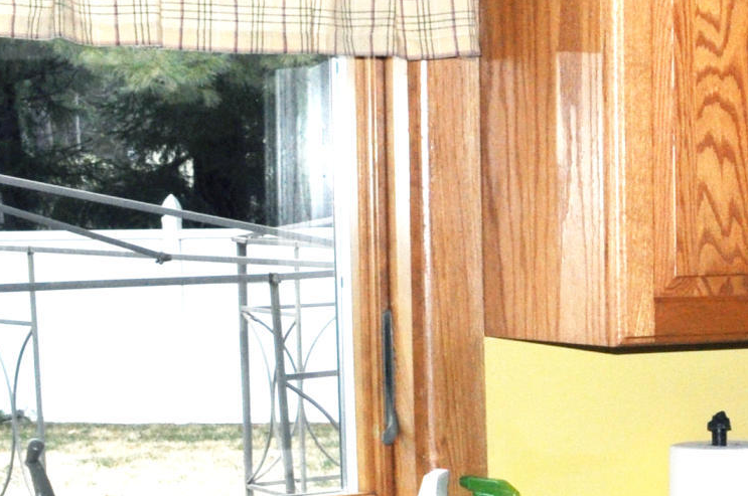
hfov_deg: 16.6
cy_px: 445
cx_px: 1216
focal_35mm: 109
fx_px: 2261
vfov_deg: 12.4
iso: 400
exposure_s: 1/60
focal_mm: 18
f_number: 18
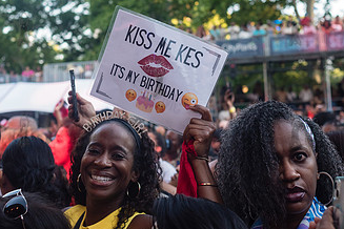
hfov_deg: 32.4
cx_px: 159
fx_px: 592
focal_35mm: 62
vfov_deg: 21.8
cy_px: 78
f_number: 3.5
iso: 1000
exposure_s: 1/500
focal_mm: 35
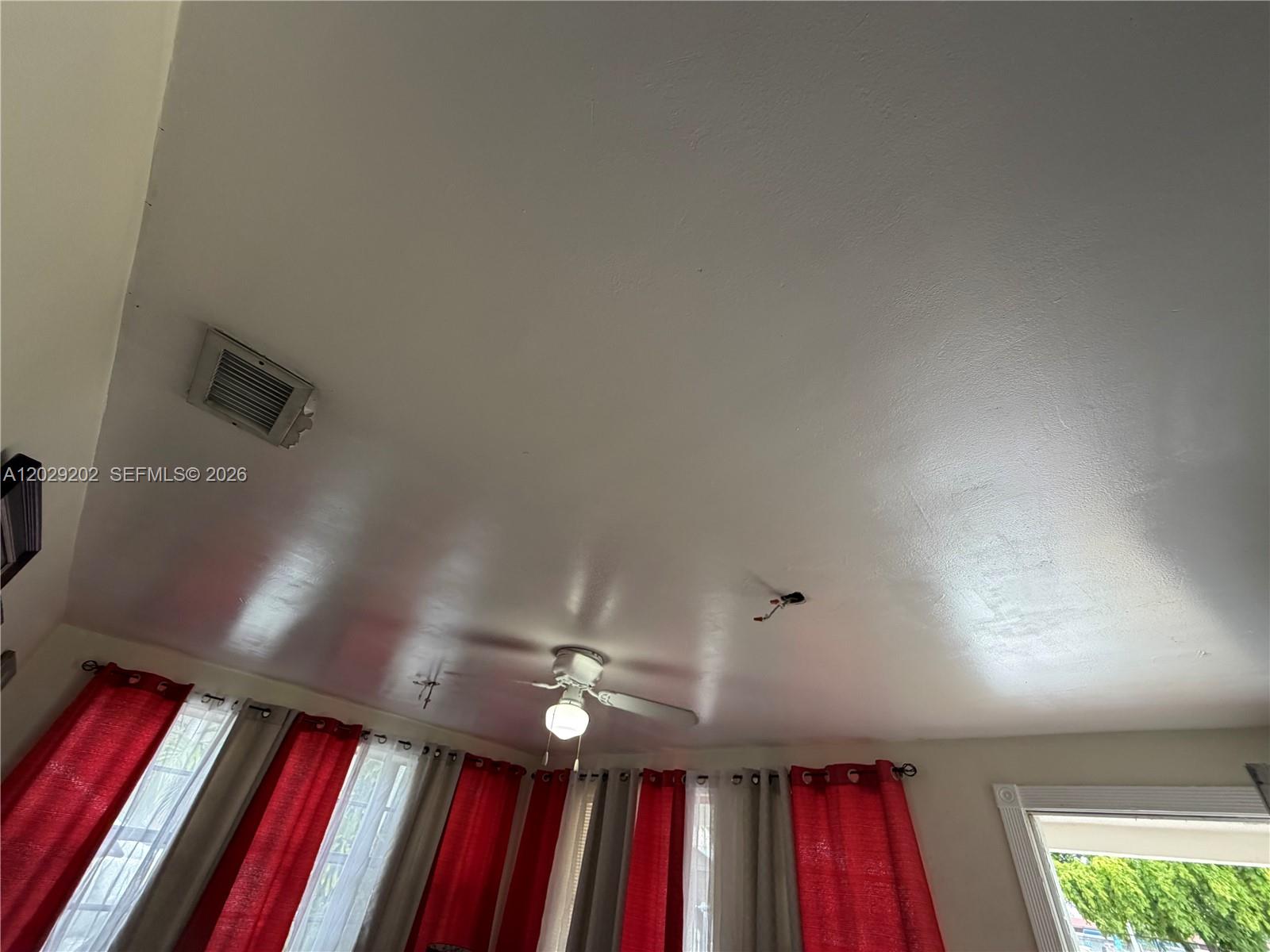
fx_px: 514
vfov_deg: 85.7
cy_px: 476
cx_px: 635
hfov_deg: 102.1
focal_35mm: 14
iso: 125
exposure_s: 1/121
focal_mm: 2.22
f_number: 2.2
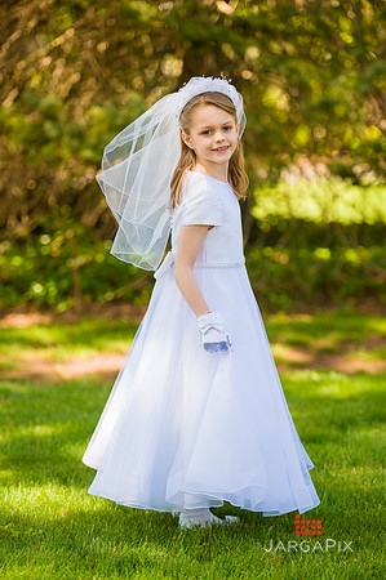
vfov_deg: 15.2
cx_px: 193
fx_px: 2176
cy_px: 290
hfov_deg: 10.1
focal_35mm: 135
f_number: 3.2
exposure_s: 1/800
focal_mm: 135
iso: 200
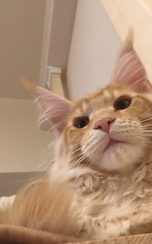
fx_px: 279
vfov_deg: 47.2
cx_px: 130
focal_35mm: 42
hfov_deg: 29.5
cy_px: 125
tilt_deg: +45.8
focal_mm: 4.15
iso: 160
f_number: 2.2
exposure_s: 1/30
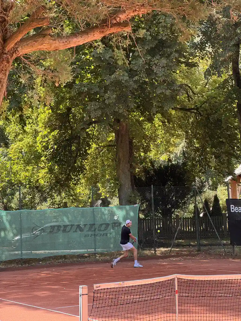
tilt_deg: +4.3
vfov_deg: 25.3
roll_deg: +1.4
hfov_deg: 19.1
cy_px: 160
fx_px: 715
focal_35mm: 77
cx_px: 120
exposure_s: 1/99
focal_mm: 9
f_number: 2.8
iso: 32
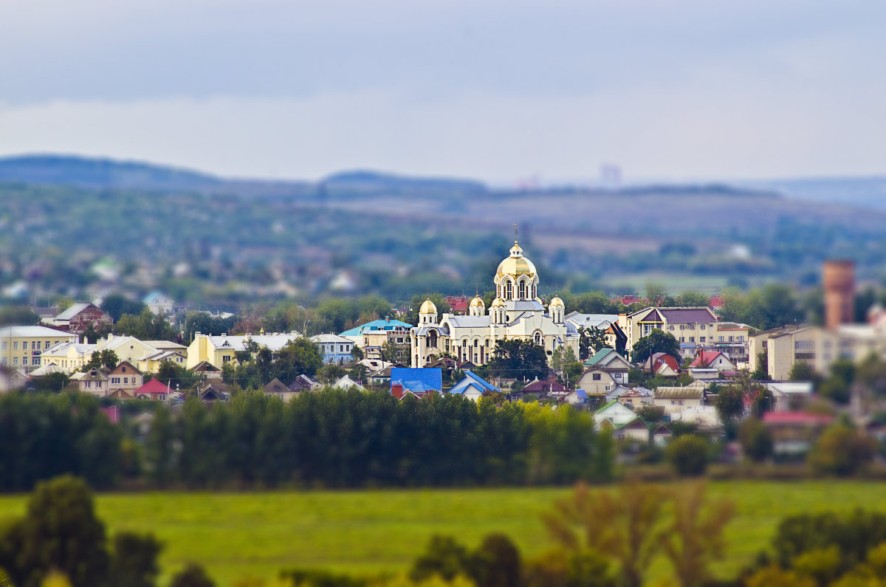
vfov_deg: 3.0
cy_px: 294
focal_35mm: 450
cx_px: 443
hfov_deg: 4.6
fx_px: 11053
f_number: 9
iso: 800
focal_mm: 300
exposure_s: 1/125
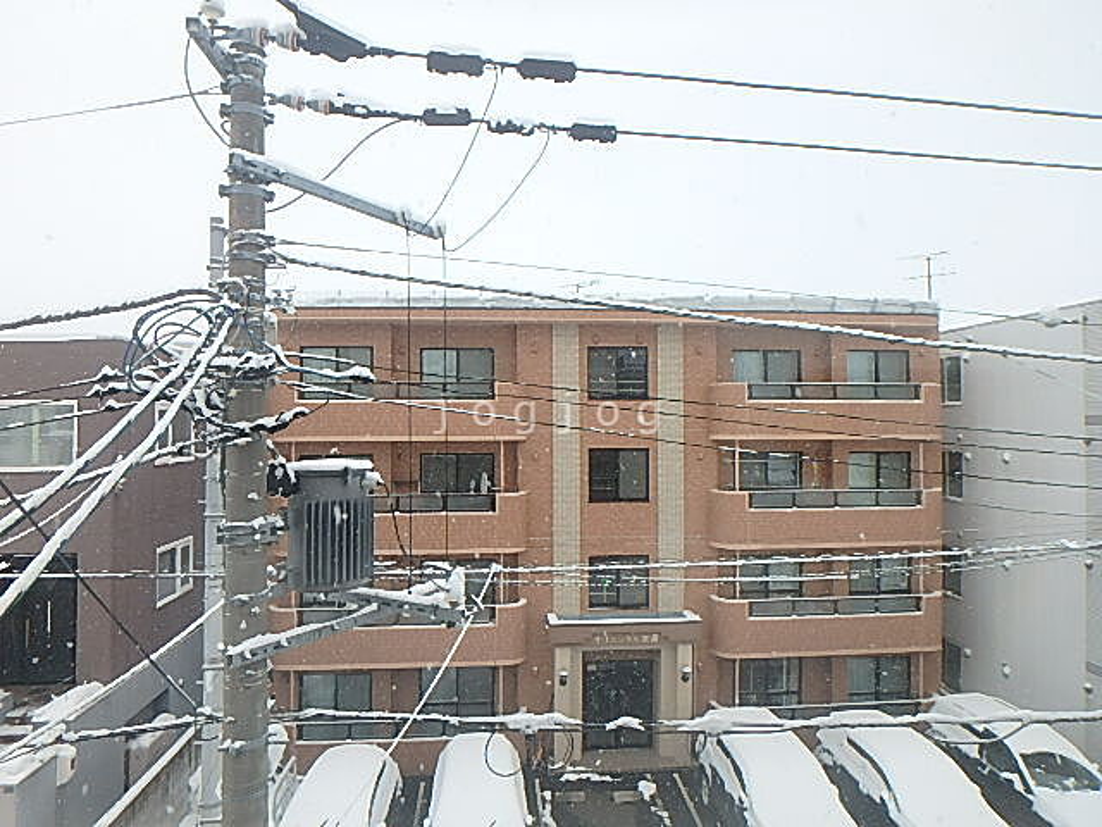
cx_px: 551
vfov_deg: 63.4
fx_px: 669
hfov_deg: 79.0
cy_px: 414
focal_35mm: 21
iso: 125
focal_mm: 3.7
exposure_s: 1/640
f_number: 3.5
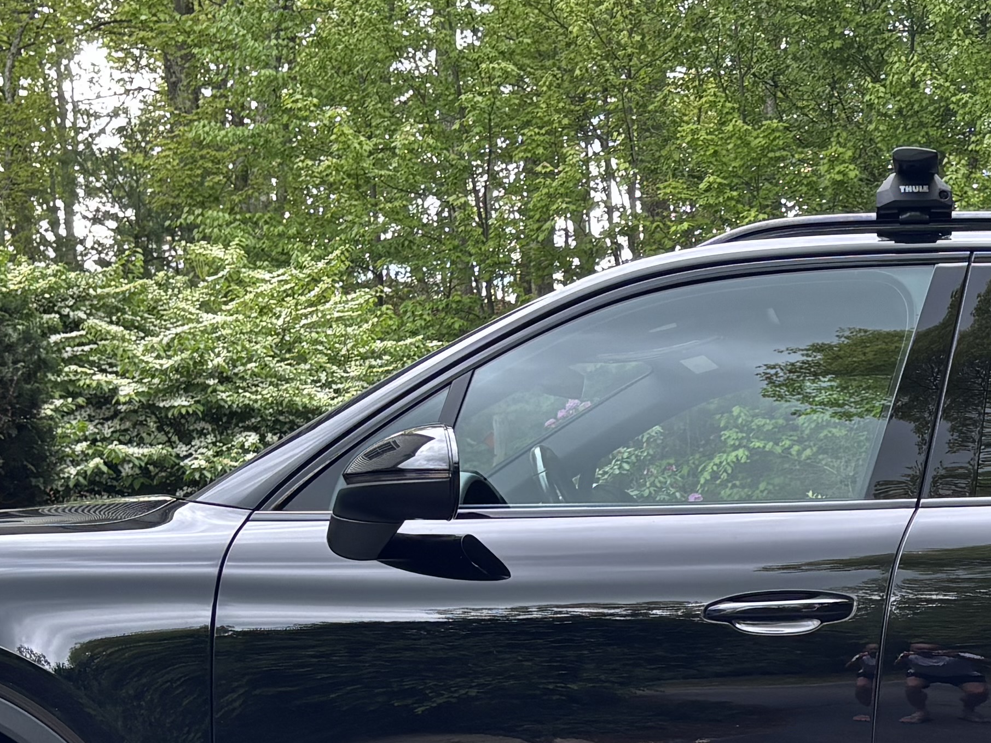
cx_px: 880
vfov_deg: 17.4
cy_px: 821
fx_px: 2347
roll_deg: -0.1
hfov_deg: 23.3
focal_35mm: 82
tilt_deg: -6.4
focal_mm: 5.96
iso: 80
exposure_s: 1/121
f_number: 1.6
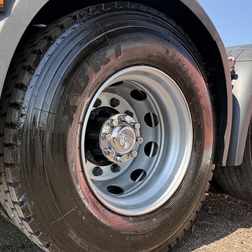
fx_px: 288
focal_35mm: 35
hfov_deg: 47.1
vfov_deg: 47.2
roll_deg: -5.1
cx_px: 139
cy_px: 136
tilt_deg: -2.8
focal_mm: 6.76
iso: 100
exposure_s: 1/1192
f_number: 1.78
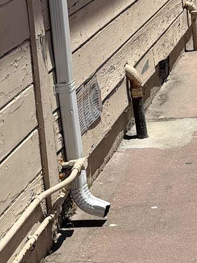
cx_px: 345
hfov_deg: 11.0
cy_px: 37
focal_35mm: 127
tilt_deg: -13.1
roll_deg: +2.3
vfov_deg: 15.4
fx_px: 962
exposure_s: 1/6711
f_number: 1.78
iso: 80
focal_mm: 6.76
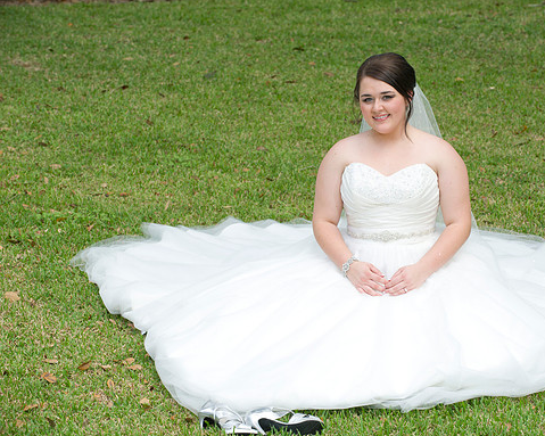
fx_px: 2290
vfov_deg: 10.9
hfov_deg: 13.6
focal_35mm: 142
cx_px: 319
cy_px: 217
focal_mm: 125
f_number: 6.3
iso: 320
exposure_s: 1/125
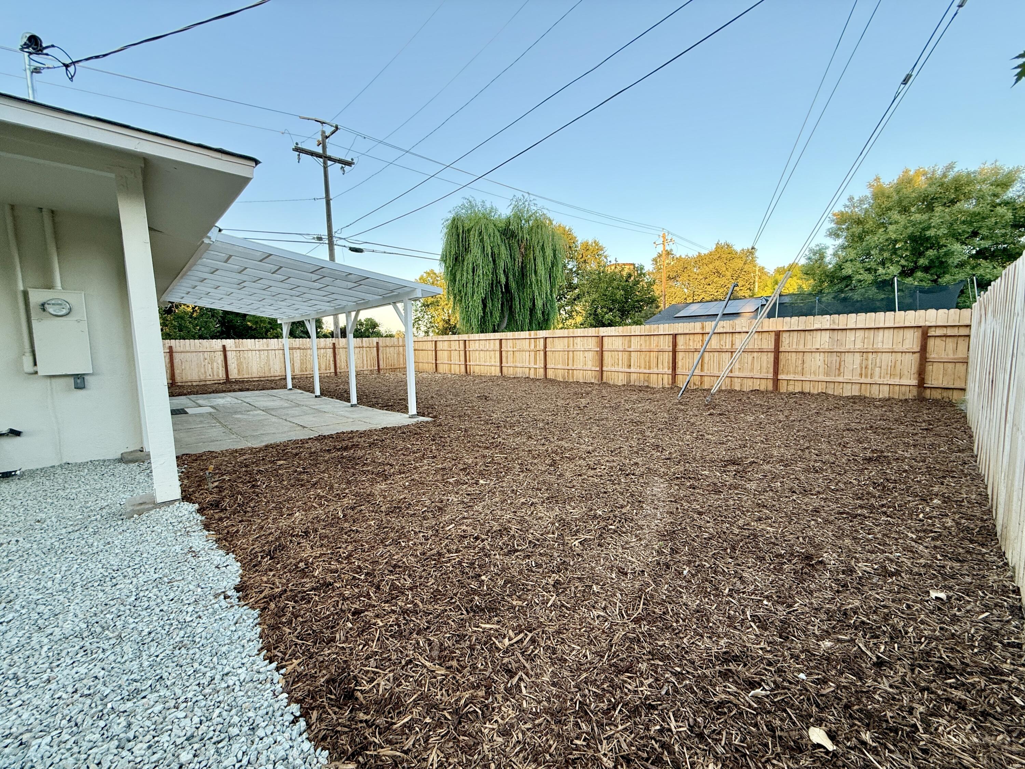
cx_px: 512
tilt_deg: -5.6
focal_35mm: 14
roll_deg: +0.8
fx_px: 415
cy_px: 384
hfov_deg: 102.1
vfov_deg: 85.7
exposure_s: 1/114
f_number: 2.2
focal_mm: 2.22
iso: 64
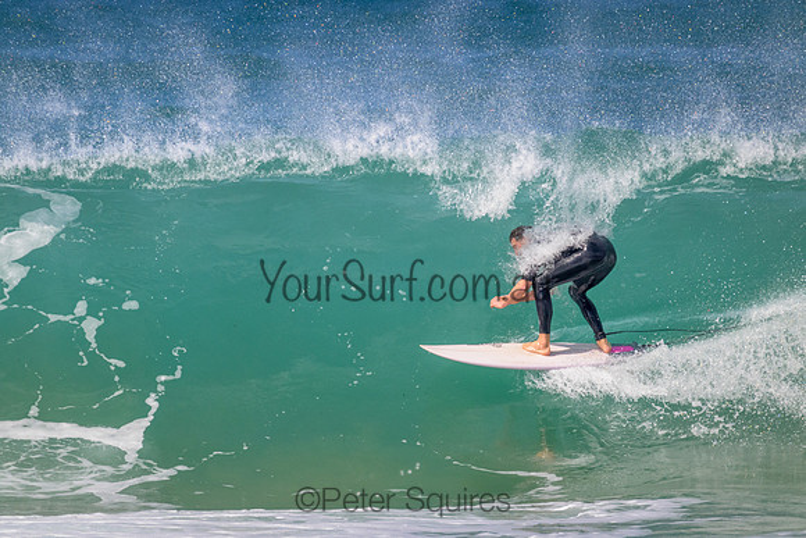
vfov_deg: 1.7
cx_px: 403
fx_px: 17914
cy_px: 269
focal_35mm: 800
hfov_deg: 2.6
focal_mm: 800
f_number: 11
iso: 1800
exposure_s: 1/2000
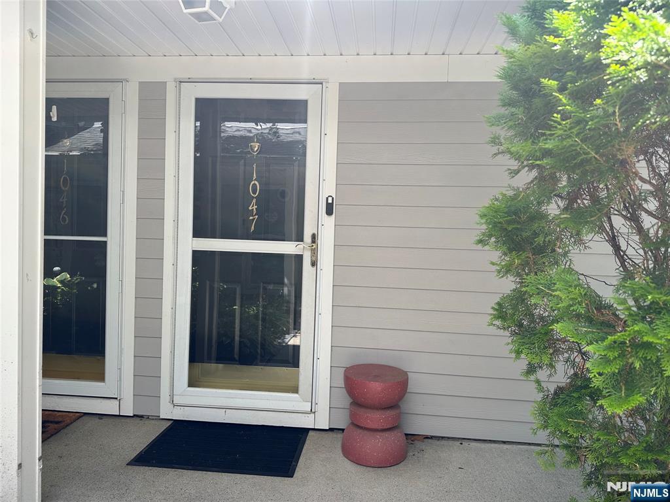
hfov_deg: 71.6
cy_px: 251
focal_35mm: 24
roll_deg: -1.9
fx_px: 465
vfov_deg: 56.8
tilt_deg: -1.6
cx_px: 335
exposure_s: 1/535
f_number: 1.78
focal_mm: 6.86
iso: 80
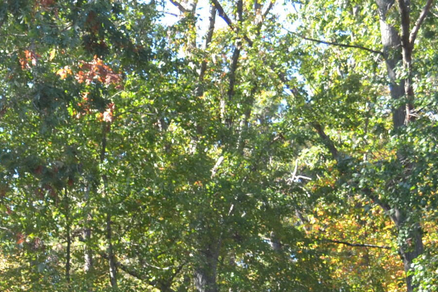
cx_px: -91
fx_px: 1351
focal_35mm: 111
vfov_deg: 12.0
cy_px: 386
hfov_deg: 17.5
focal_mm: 22
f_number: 5.6
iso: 220
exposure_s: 1/125
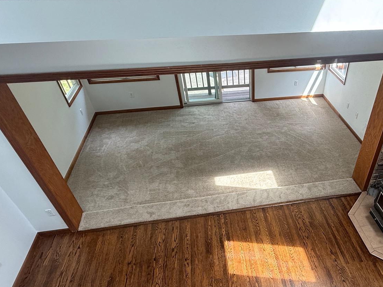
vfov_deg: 52.3
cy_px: 186
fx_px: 288
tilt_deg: -41.9
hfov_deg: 64.7
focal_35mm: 26
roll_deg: -2.1
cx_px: 269
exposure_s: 1/99
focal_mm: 2.22
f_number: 2.2
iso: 100
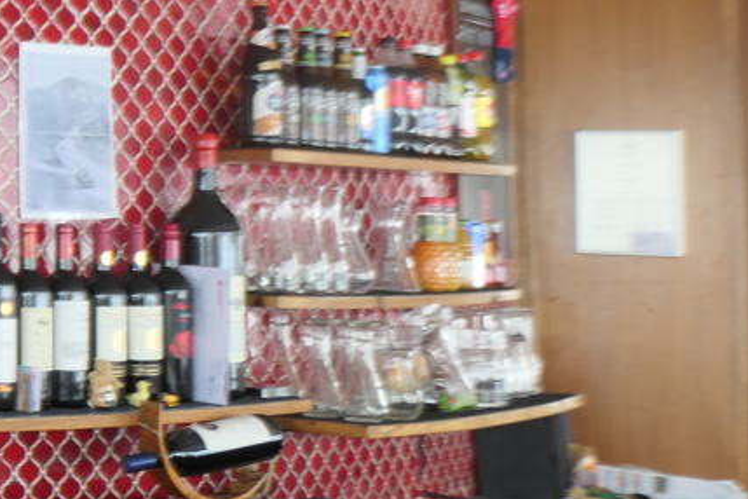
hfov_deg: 19.4
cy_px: 117
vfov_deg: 16.2
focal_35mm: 84
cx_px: -518
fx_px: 1745
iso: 200
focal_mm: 8.8
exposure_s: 1/160
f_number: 3.3
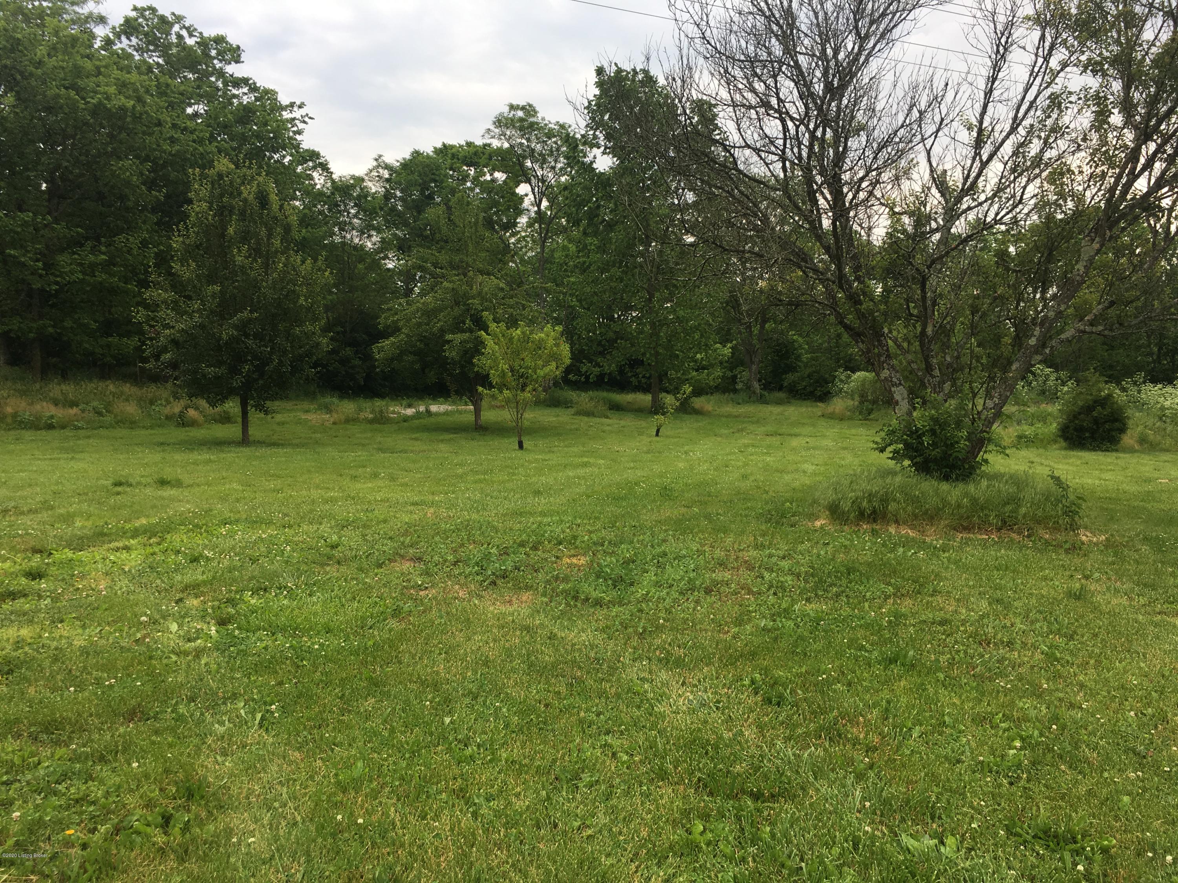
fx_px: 987
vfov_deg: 48.2
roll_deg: +1.9
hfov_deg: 61.7
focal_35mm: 29
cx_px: 589
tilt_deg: -2.4
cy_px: 442
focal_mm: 4.15
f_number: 2.2
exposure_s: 1/210
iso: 25
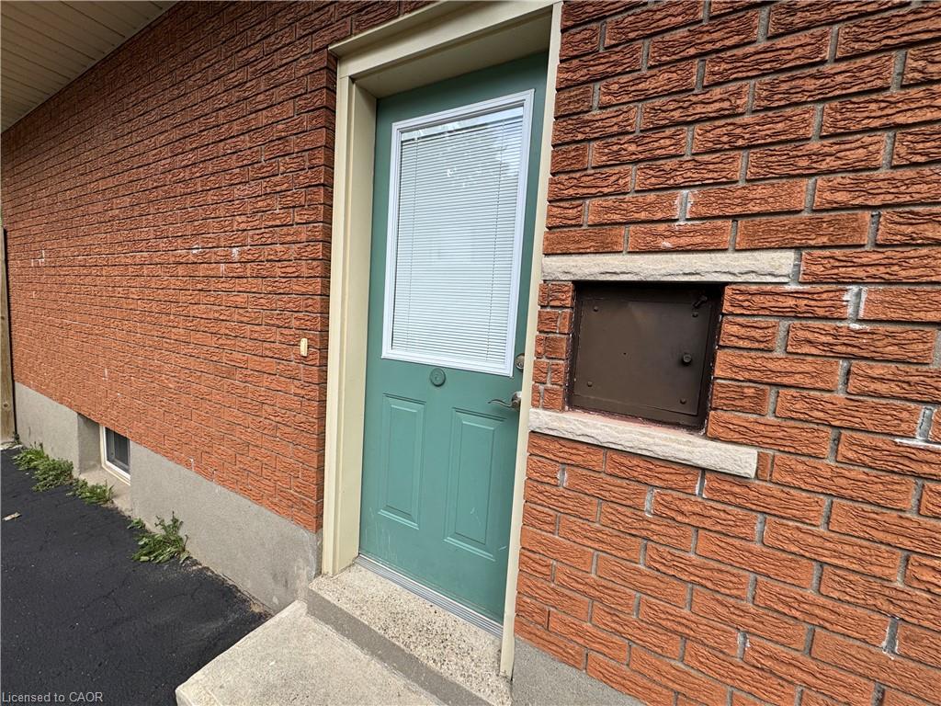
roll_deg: -4.5
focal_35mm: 14
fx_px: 381
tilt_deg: -9.7
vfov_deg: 85.7
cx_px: 470
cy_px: 353
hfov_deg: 102.1
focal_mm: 2.22
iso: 40
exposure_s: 1/501
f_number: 2.2
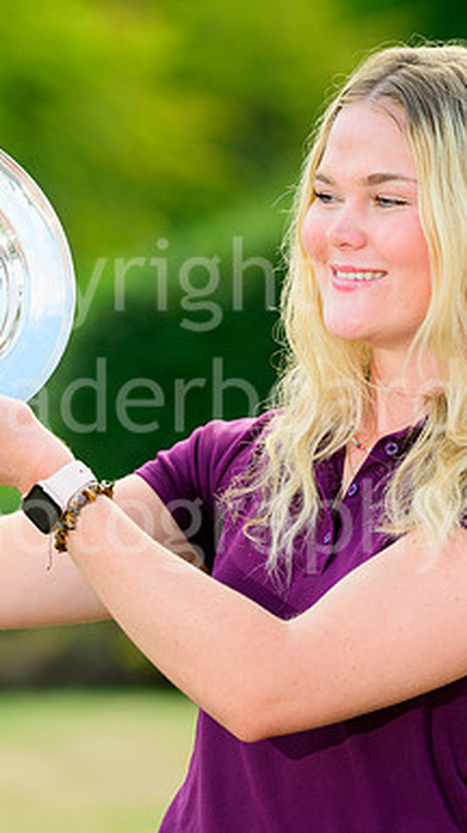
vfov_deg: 9.1
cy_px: 416
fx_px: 5228
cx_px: 184
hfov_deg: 5.1
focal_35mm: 237
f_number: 4
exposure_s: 1/200
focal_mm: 150
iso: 160
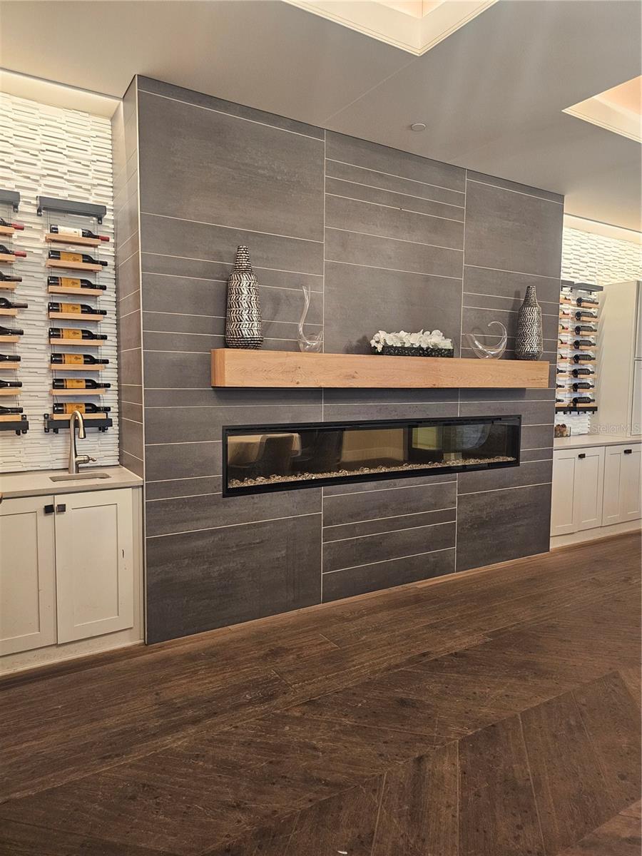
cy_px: 428
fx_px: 569
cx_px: 321
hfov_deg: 58.9
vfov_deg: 73.9
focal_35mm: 23
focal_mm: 6.3
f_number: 1.7
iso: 500
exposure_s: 1/60
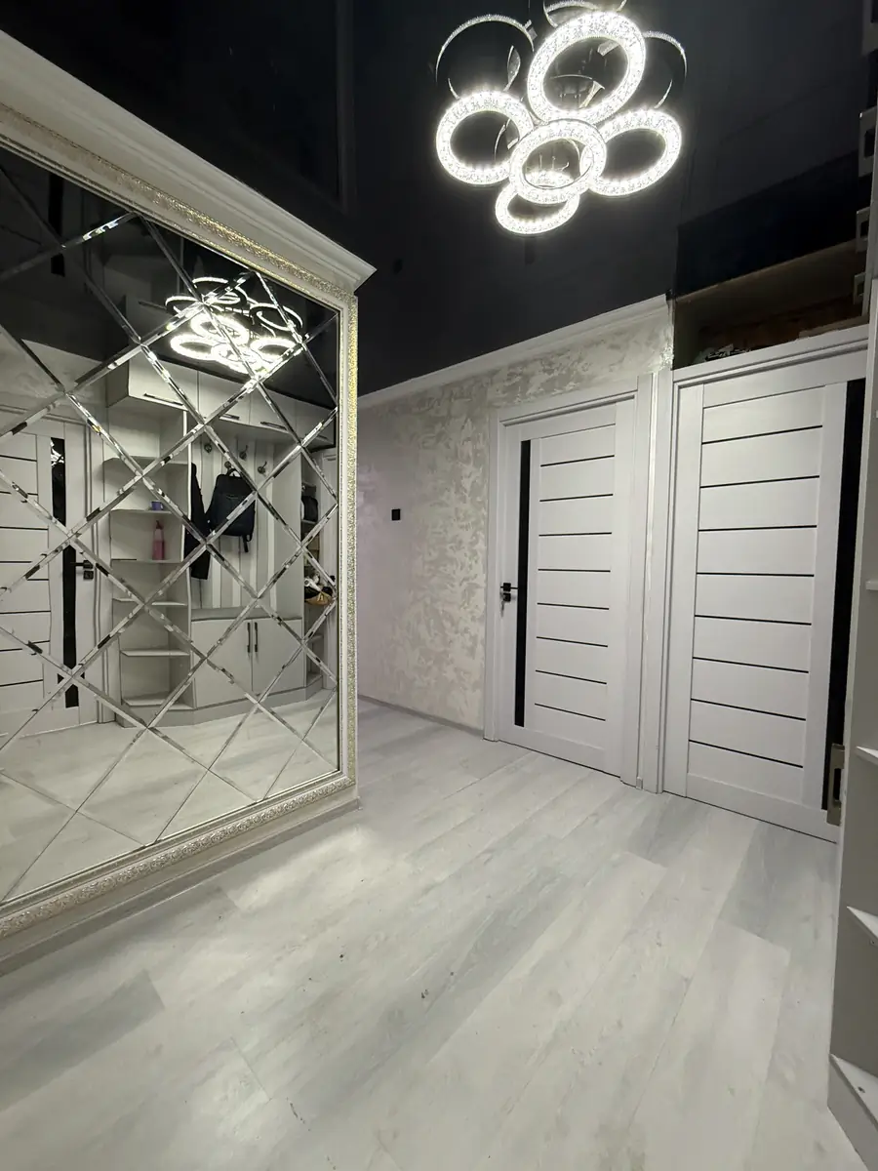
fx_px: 473
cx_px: 439
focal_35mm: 14
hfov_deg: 85.7
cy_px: 586
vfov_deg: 102.1
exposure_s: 1/50
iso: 400
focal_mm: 2.22
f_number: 2.2
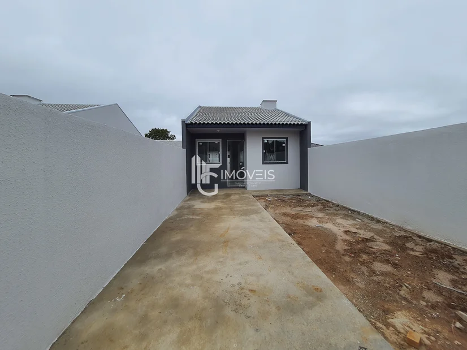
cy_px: 175
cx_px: 234
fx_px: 175
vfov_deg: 89.9
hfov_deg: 106.2
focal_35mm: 13
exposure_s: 1/483
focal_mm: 1.74
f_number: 2.2
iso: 50
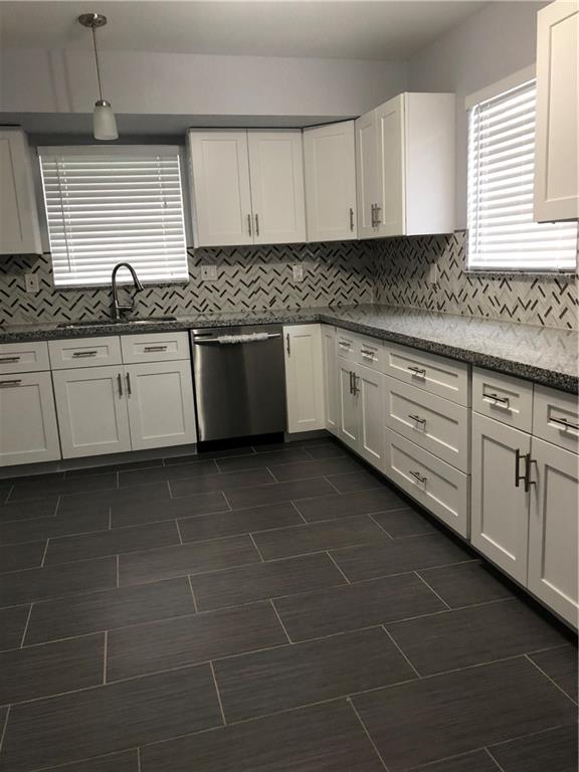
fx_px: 647
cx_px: 290
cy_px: 386
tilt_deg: -11.8
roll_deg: +2.0
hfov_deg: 48.2
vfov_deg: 61.7
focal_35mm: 29
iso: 40
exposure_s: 1/15
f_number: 1.8
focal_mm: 3.99
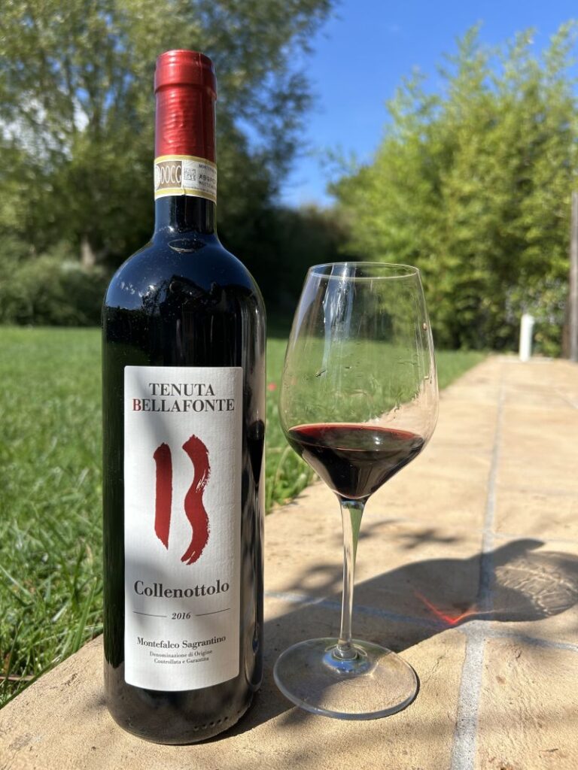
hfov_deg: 53.1
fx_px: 579
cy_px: 385
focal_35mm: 26
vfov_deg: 67.3
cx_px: 289
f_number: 1.5
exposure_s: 1/3968
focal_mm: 5.7
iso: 50
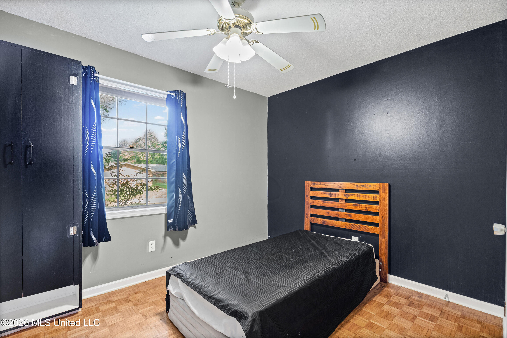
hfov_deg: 96.7
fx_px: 225
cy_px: 169
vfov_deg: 73.8
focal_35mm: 16
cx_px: 254
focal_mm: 16
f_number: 9.5
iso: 800
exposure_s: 1/1.43
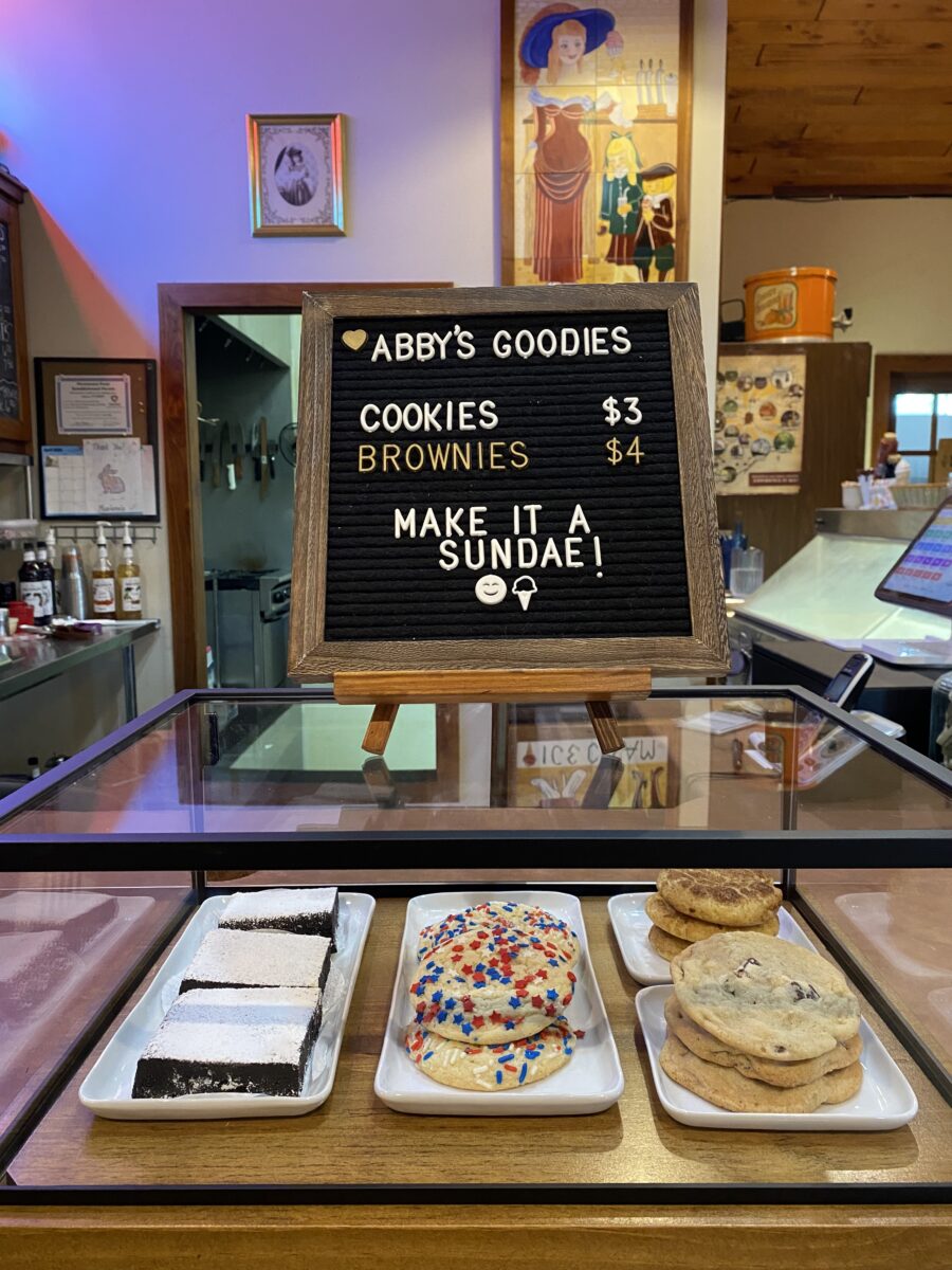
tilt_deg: -6.9
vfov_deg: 67.3
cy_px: 635
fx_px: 953
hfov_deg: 53.1
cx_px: 476
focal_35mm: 26
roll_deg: -0.1
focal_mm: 4.25
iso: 400
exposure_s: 1/60
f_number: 1.8
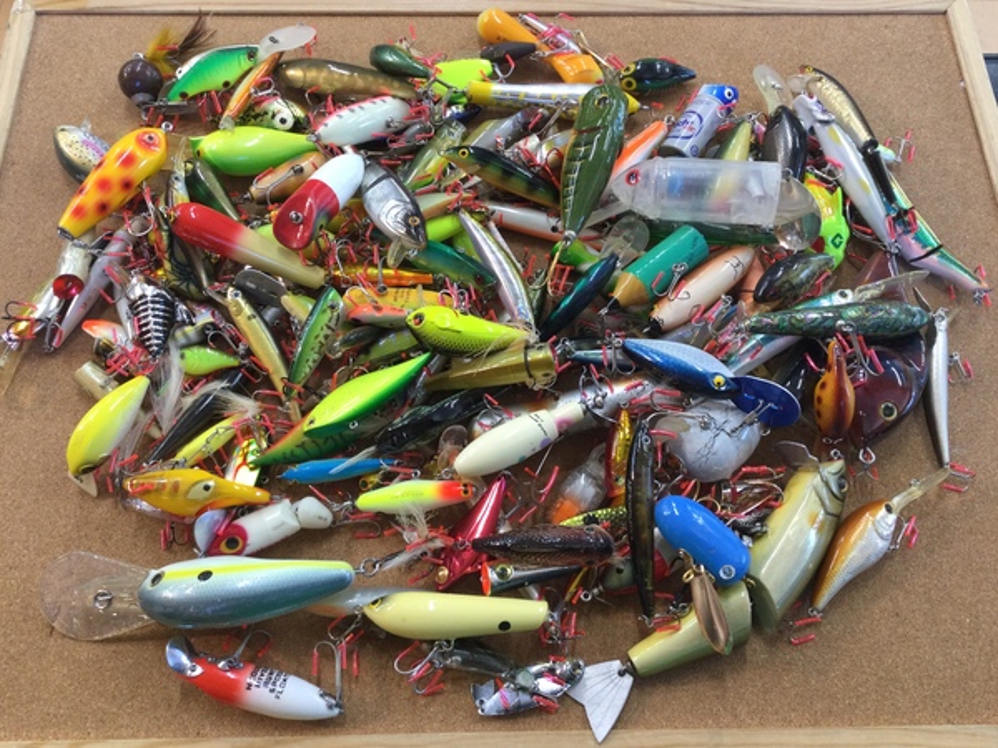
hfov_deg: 58.4
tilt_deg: -67.9
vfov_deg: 45.4
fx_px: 894
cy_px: 374
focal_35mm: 31
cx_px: 499
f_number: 2.4
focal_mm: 3.3
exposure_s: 1/30
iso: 50
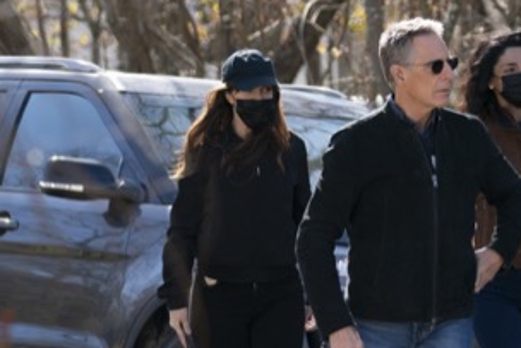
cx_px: 368
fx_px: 4619
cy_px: 207
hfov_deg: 6.5
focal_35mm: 319
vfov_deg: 4.3
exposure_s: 1/400
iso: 400
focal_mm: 194
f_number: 5.6
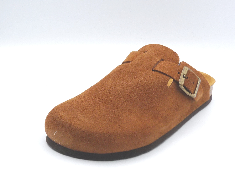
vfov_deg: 24.8
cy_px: 88
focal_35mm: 59
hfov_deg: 32.7
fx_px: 401
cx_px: 118
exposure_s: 1/200
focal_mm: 6
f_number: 4.5
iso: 100
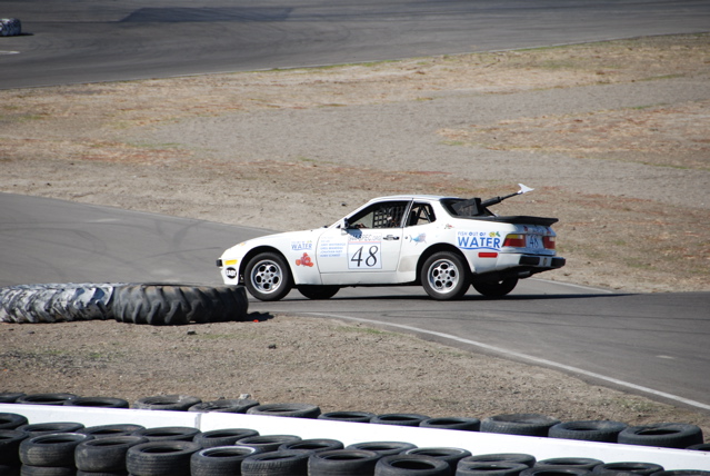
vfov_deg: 4.6
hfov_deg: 6.9
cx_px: 355
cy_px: 238
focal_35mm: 300
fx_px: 5925
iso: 200
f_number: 5.6
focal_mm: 200
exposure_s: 1/1000
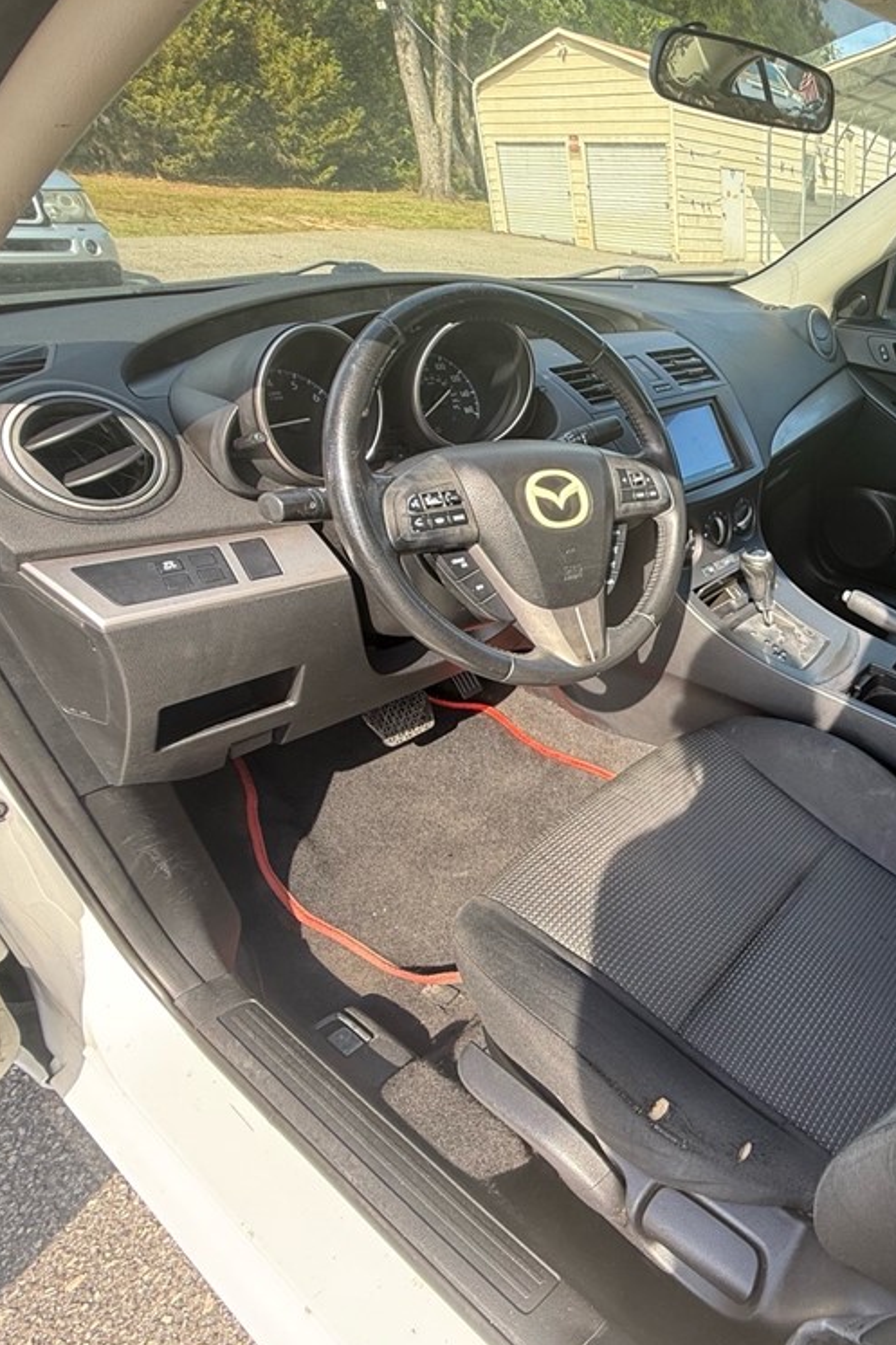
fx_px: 747
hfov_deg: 53.0
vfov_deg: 84.0
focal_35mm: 20
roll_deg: -4.3
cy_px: 671
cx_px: 831
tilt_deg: -31.1
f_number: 2.2
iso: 64
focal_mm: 2.22
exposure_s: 1/122
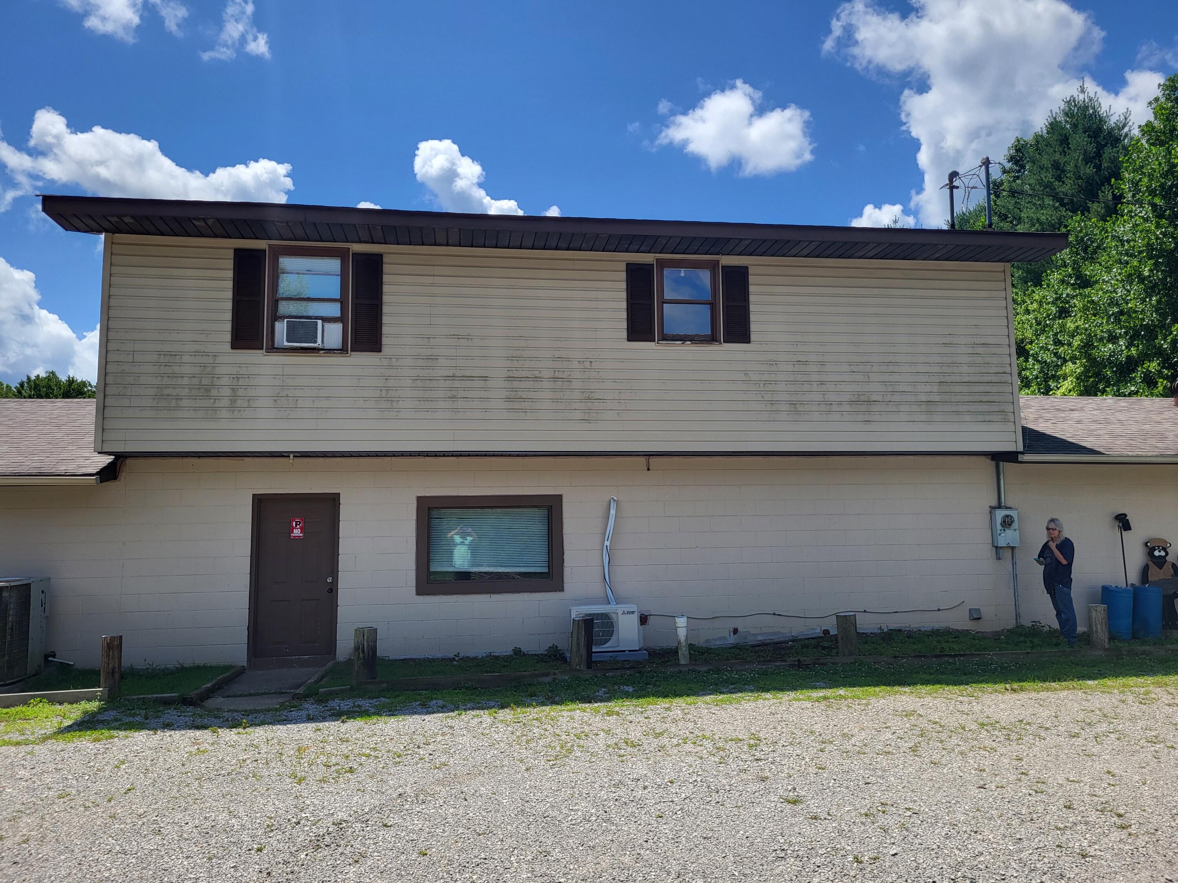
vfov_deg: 53.1
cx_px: 589
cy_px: 442
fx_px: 885
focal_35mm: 26
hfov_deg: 67.3
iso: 40
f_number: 1.8
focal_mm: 5.4
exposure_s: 1/2339
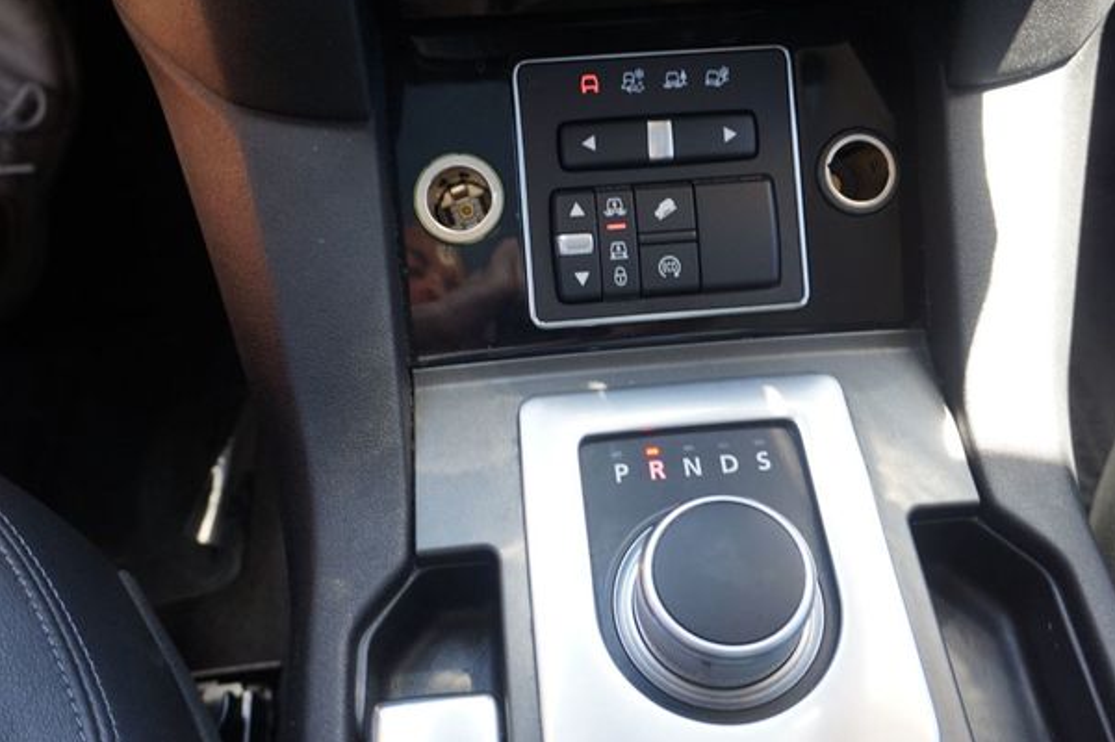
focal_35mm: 34
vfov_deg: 39.3
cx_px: 592
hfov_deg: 56.4
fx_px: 1038
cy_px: 356
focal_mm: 21
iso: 320
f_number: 4
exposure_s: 1/60
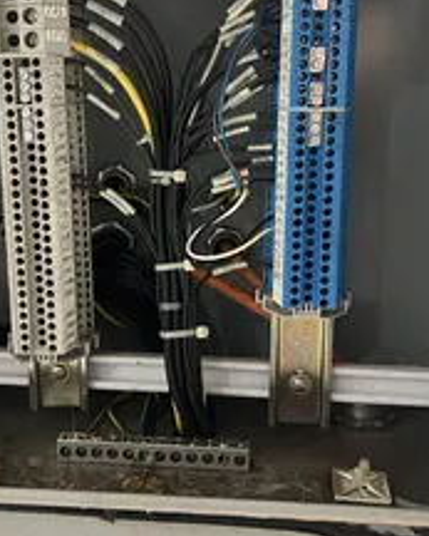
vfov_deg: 39.1
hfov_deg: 32.1
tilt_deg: -10.0
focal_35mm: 47
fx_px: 745
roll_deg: -0.9
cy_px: 184
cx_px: 196
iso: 500
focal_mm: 5.7
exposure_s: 1/40
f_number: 1.5
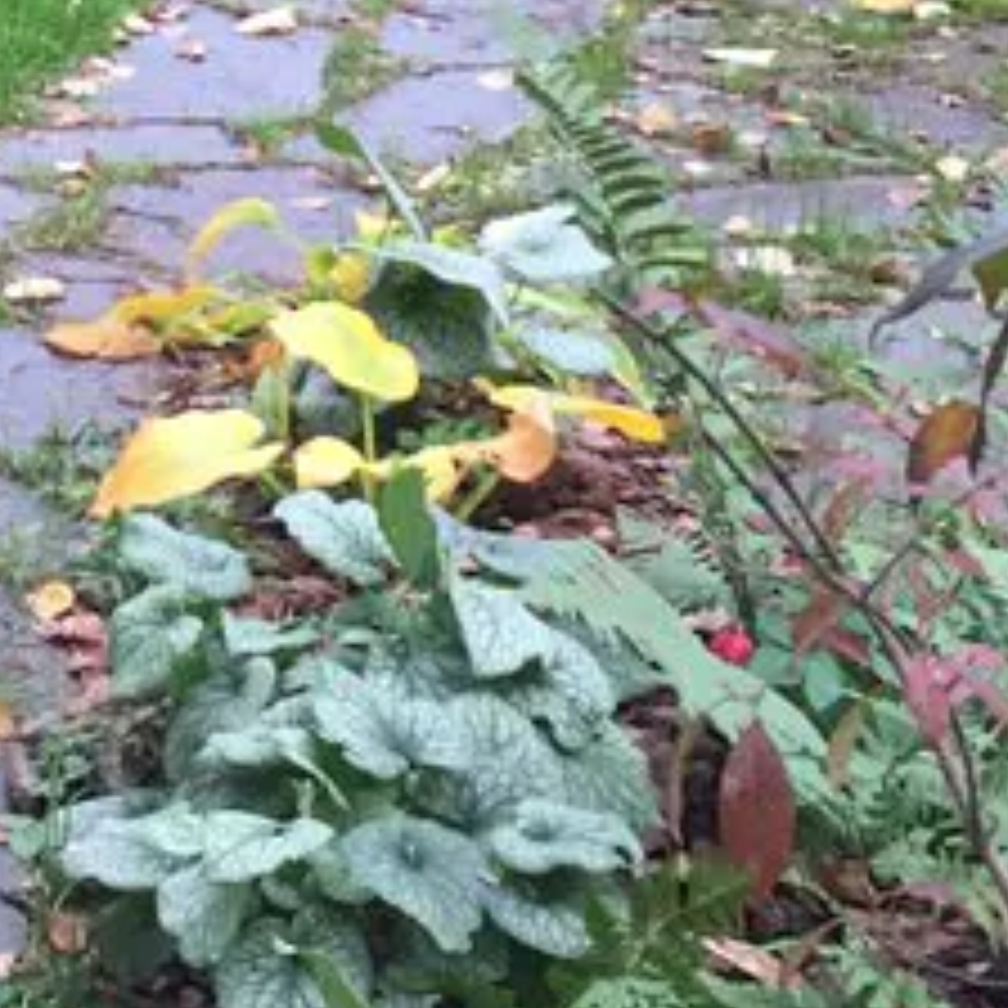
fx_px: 3624
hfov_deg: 15.6
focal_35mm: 110
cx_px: 9
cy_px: -414
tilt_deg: -6.9
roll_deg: -0.6
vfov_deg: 14.9
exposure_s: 1/33
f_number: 2.2
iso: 80
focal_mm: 4.15
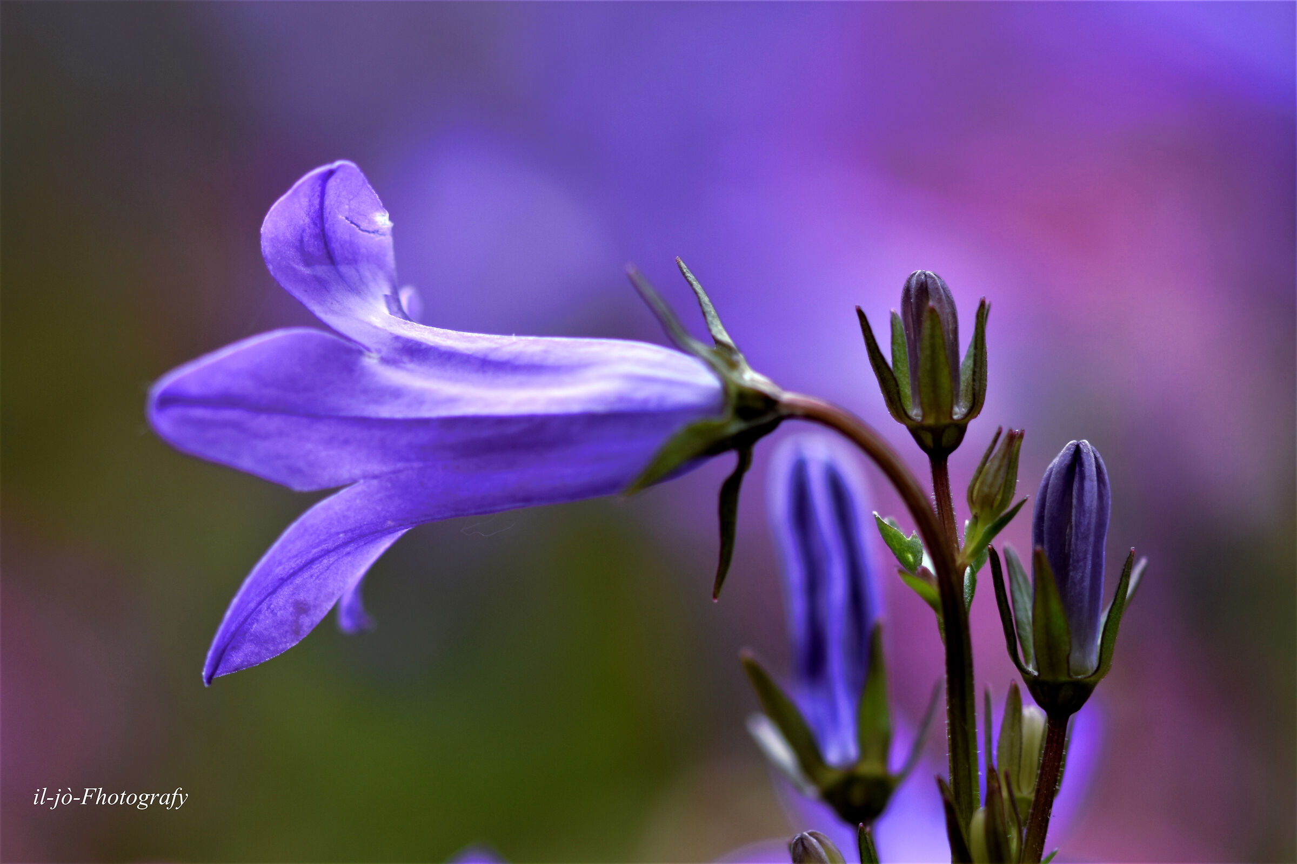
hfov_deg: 6.5
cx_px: 648
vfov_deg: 4.4
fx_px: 11348
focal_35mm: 315
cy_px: 432
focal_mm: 210
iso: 160
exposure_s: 1/400
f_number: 6.7
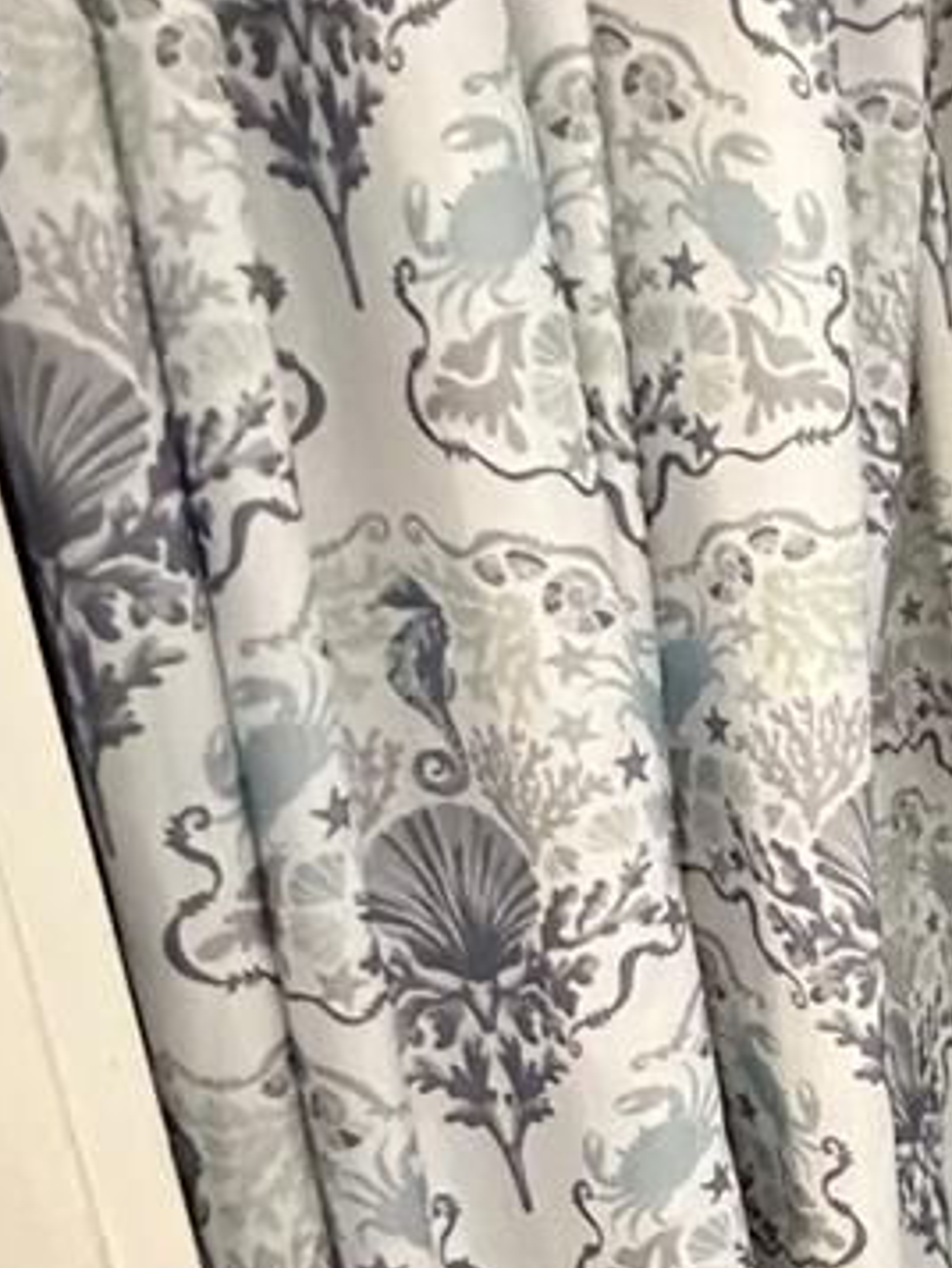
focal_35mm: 47
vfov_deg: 40.0
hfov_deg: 23.7
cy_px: 838
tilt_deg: -18.1
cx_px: 1471
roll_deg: -1.4
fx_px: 1722
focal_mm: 2.22
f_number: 2.2
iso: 1000
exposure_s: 1/60
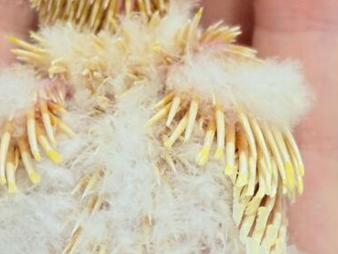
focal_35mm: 169
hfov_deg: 11.7
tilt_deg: -17.2
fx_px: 1651
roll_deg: +0.0
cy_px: 177
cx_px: 218
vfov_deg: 8.8
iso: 64
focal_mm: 5.96
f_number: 1.6
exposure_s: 1/100
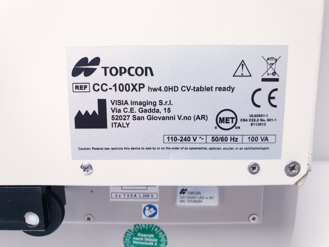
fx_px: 247
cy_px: 124
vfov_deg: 53.1
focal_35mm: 26
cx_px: 164
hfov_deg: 67.3
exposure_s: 1/50
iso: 100
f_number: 2.4
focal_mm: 4.3
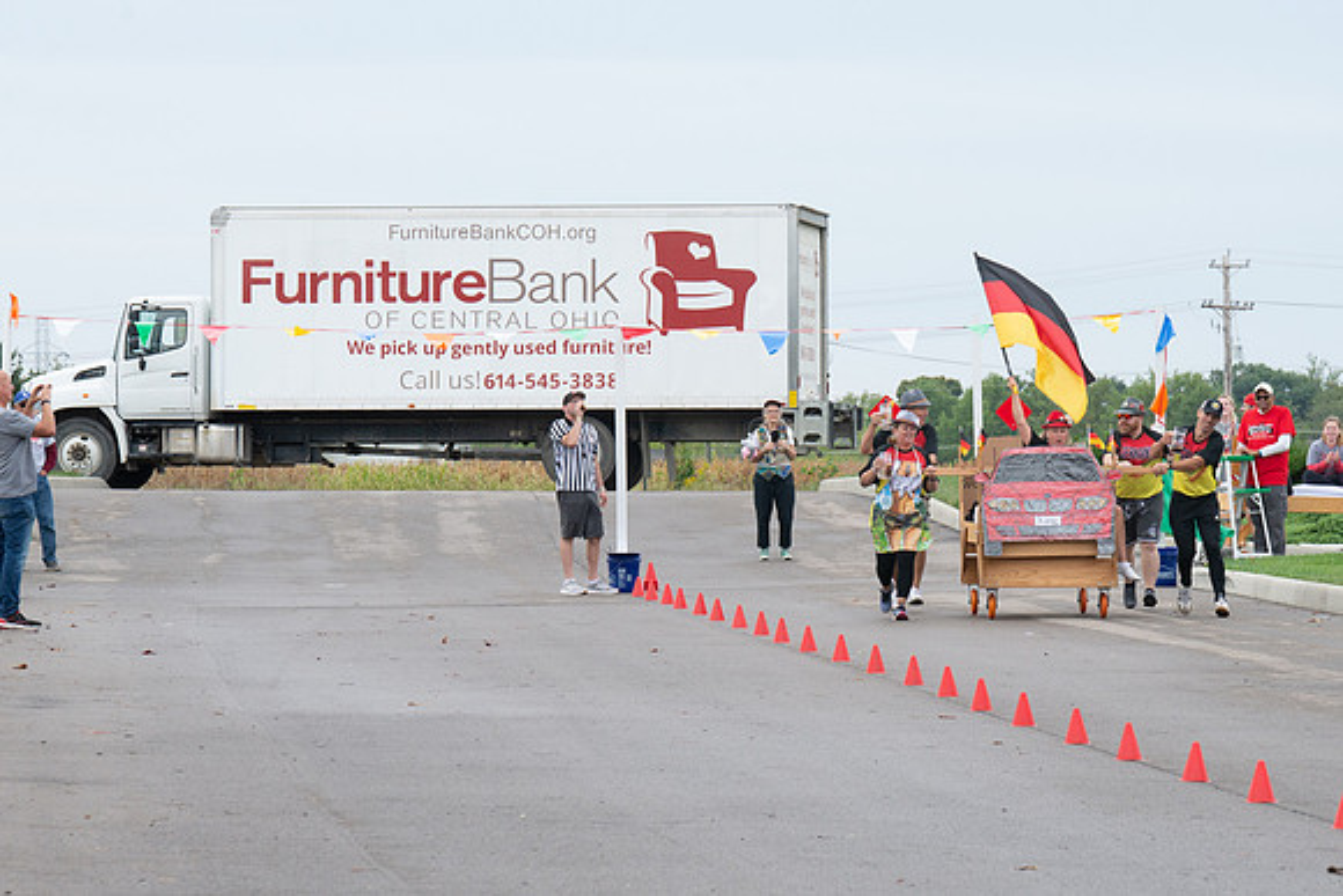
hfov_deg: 9.1
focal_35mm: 226
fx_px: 8426
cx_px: 895
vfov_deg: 6.1
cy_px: 423
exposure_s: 1/250
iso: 640
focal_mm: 155
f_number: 10
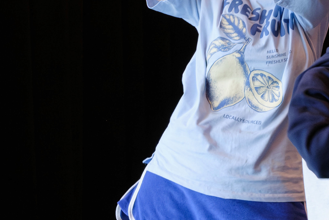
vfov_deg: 7.2
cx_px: 555
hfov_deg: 10.3
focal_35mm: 191
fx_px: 1746
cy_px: 124
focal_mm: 33.5
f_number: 5.6
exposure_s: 1/250
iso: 5000
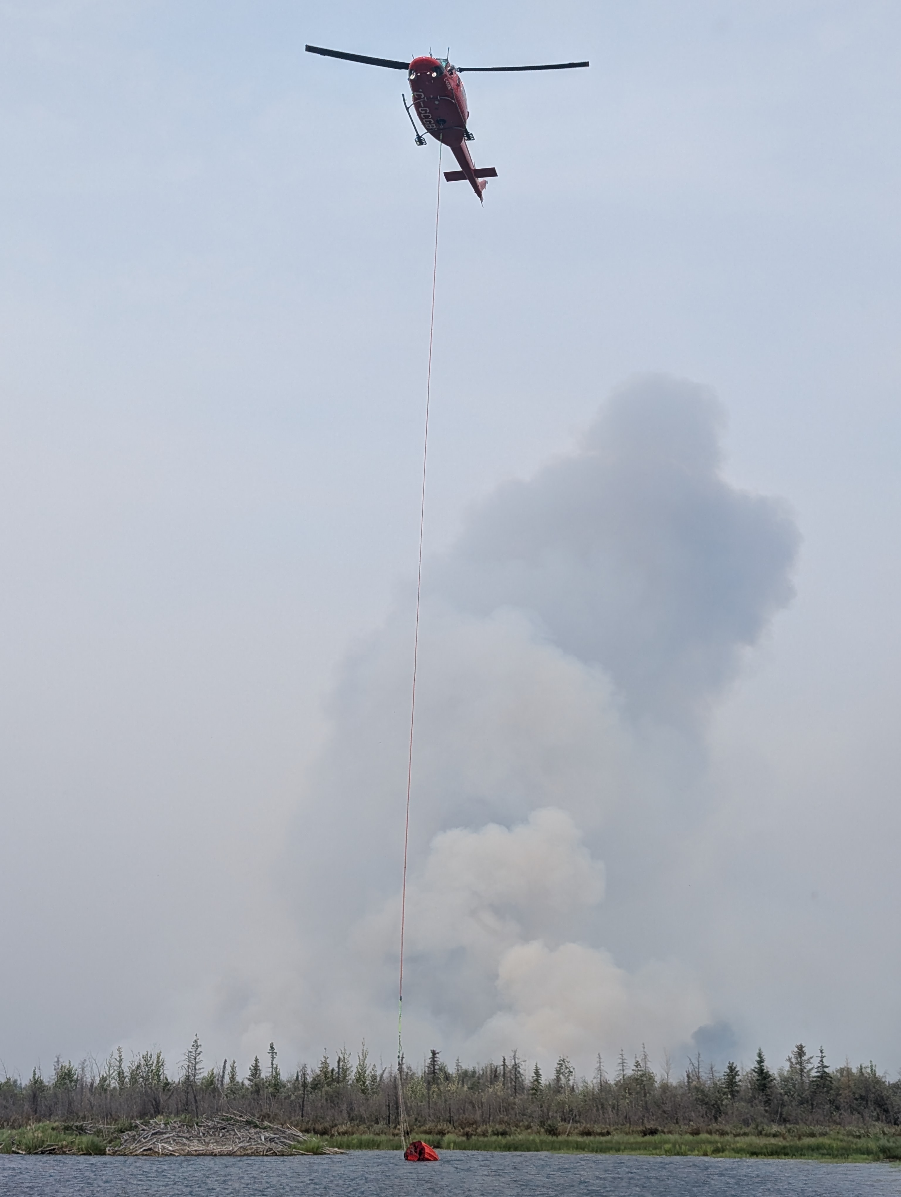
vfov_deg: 38.9
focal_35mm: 49
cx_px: 450
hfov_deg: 29.7
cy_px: 598
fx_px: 1696
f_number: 1.68
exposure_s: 1/1883
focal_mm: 6.9
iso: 33
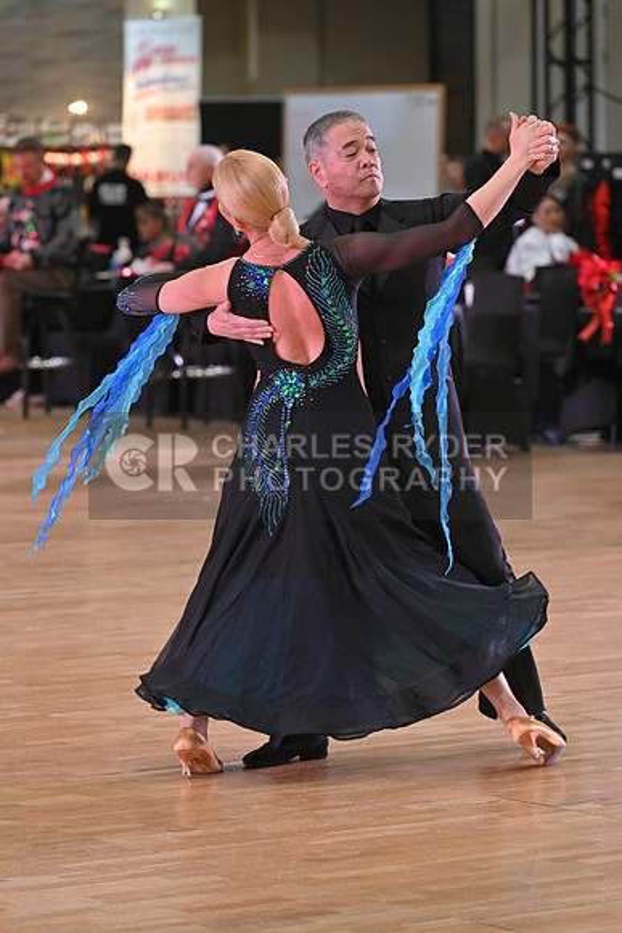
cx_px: 311
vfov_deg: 12.4
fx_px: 4273
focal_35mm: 165
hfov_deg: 8.3
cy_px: 466
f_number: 5
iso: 3200
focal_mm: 165
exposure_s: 1/400
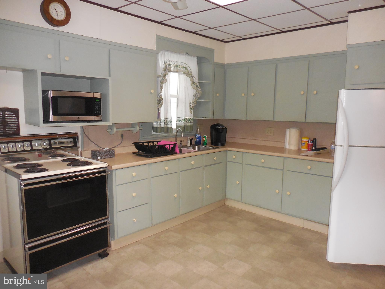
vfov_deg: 54.9
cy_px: 144
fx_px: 278
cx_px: 192
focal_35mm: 25
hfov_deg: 69.4
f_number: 3.7
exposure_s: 1/25
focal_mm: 4.5
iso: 500
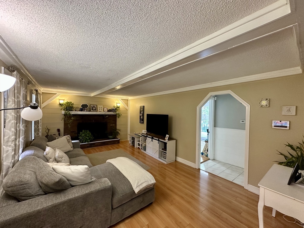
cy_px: 114
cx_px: 152
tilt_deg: -1.0
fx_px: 123
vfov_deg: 85.7
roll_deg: -1.2
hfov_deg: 102.1
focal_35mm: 14
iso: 400
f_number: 2.2
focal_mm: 2.22
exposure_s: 1/55
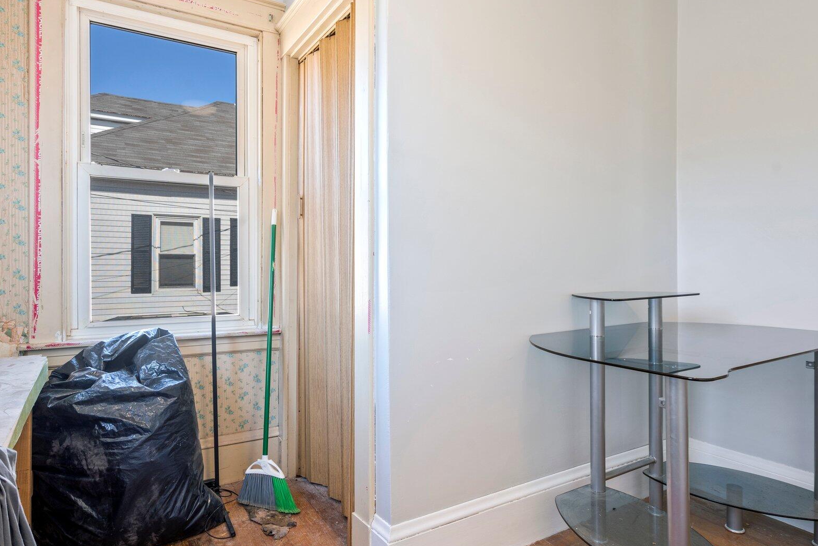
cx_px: 384
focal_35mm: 21
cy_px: 270
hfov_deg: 81.1
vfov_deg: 59.5
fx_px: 477
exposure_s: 1/3
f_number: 9
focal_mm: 16
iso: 160
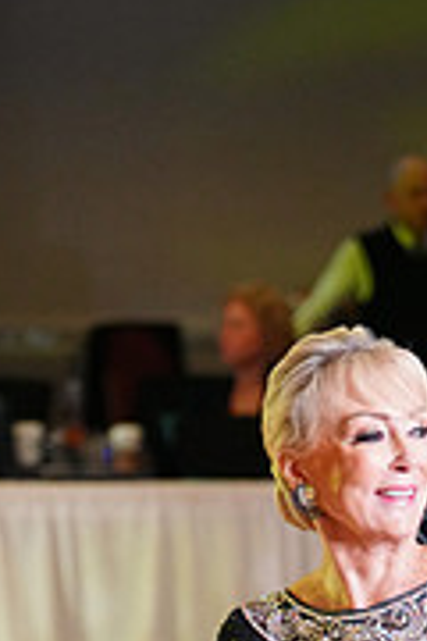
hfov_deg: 4.3
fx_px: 5746
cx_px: 347
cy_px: 997
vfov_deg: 6.3
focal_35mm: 323
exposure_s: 1/500
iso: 2500
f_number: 2.8
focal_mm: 100
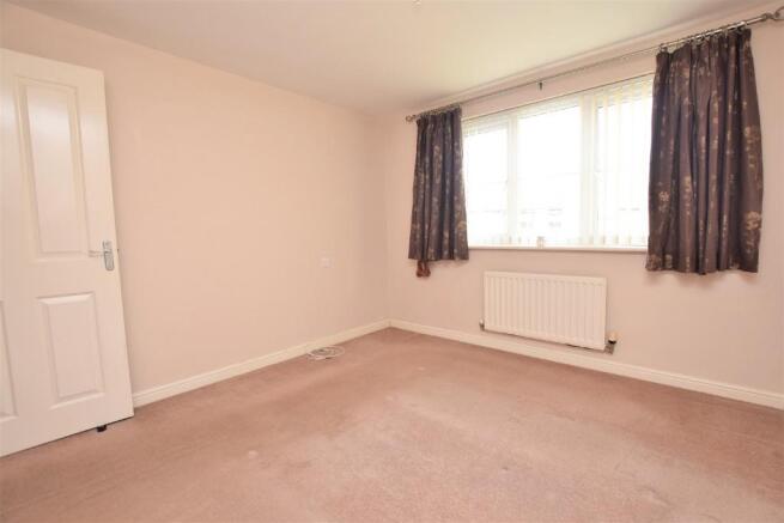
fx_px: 327
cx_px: 392
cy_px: 262
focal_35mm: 15
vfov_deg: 77.4
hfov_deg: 100.4
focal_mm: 10
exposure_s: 1/125
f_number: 5.6
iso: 560
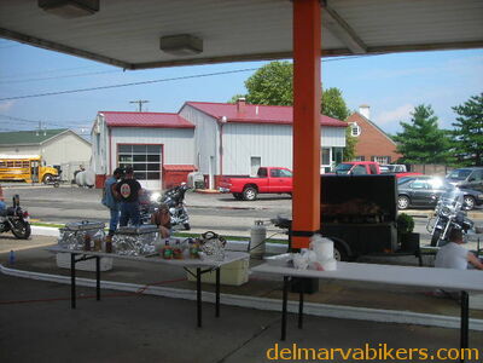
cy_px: 182
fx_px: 530
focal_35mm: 38
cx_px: 242
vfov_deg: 37.7
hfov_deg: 49.0
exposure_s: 1/140
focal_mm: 6.3
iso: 50
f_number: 6.4
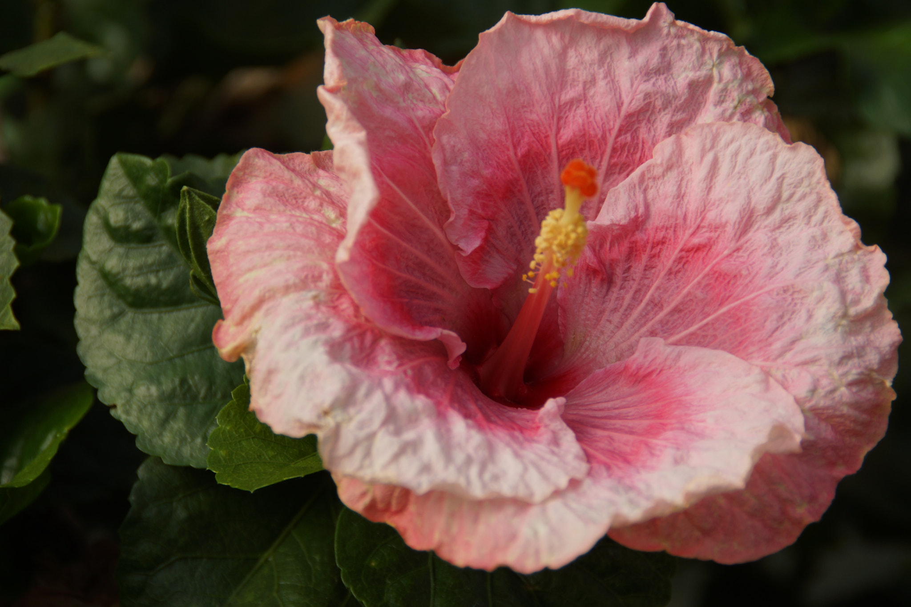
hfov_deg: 11.4
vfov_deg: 7.6
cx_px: 456
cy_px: 304
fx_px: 4554
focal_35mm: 180
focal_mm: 120
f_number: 6.3
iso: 100
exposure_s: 1/250
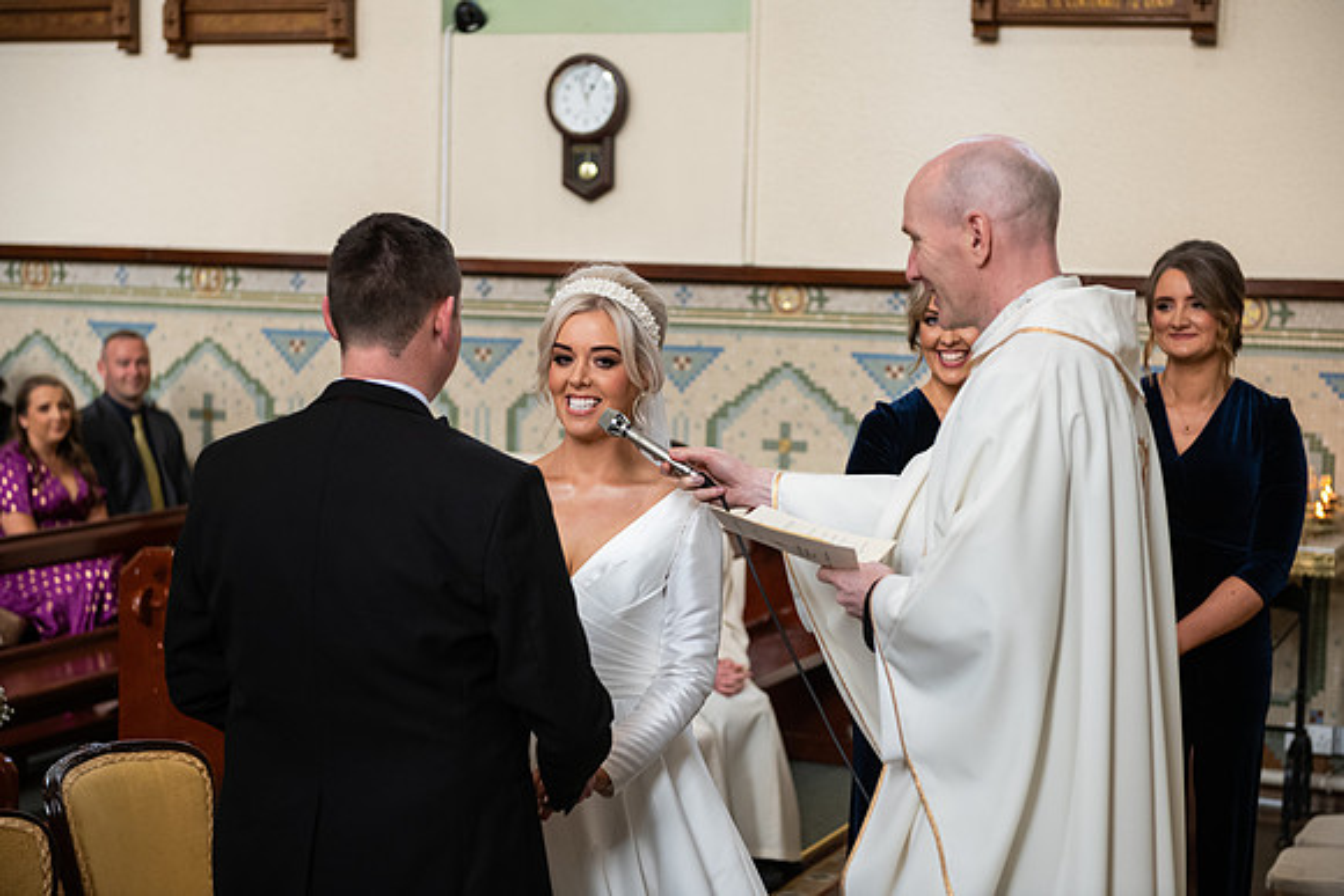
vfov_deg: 19.5
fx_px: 2614
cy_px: 448
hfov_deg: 28.8
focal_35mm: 70
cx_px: 672
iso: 1000
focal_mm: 70
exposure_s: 1/320
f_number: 3.5
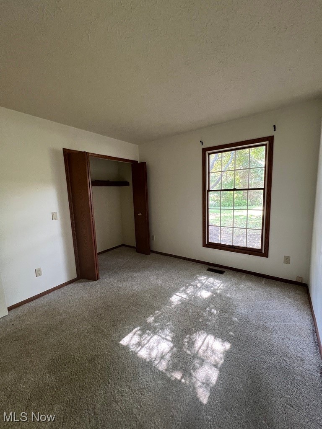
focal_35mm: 13
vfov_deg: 106.2
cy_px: 214
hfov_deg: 89.9
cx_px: 161
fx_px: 161
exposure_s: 1/60
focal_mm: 1.57
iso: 400
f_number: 1.8
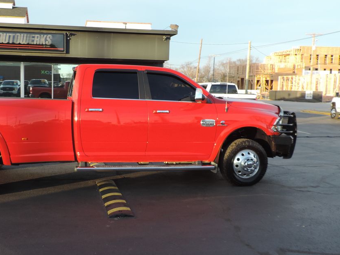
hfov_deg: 49.4
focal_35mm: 37
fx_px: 364
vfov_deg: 38.7
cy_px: 133
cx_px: 117
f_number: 3
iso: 80
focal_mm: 4.3
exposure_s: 1/160
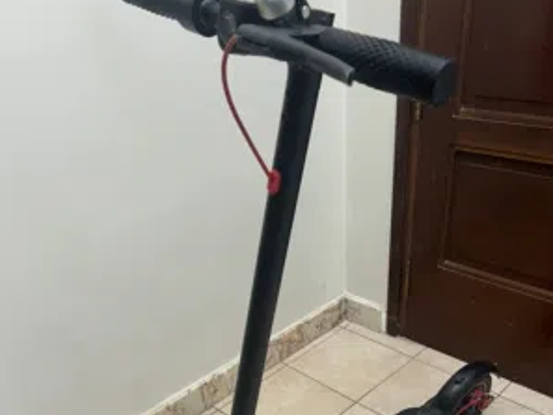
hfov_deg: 52.6
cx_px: 277
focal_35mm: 35
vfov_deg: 38.9
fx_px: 559
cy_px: 341
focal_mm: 5.7
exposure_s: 1/50
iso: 125
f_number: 1.5
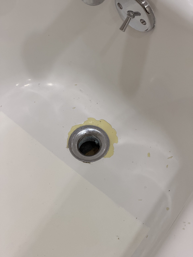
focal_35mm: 100
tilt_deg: -61.9
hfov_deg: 14.8
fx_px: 743
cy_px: 128
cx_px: 96
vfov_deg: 19.6
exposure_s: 1/120
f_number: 2.8
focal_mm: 16.89
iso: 320
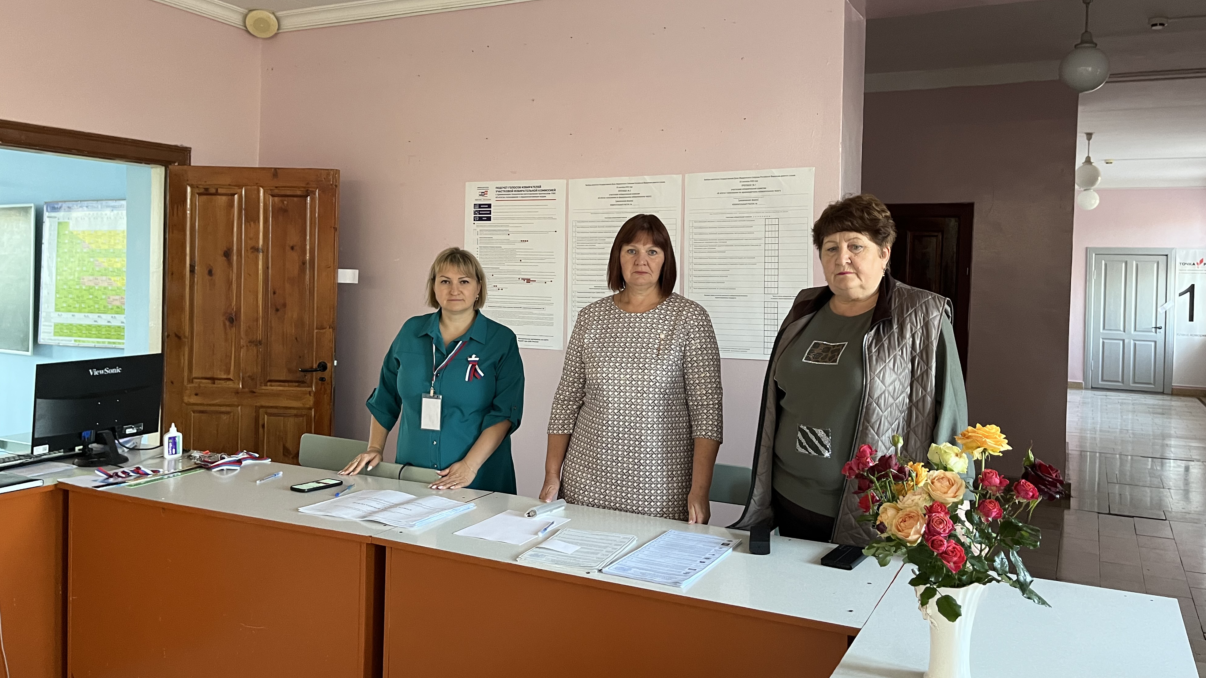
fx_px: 927
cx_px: 611
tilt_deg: +0.0
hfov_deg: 66.1
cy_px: 286
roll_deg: -0.7
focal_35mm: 29
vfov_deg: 40.1
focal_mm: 5.1
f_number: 1.6
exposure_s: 1/50
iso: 320
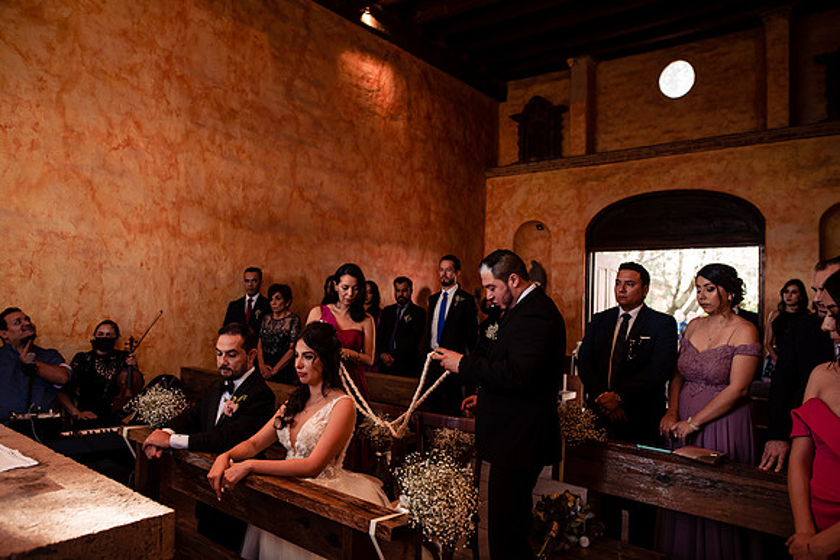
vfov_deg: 53.2
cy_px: 280
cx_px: 420
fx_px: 560
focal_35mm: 24
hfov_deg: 73.7
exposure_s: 1/125
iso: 1250
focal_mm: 24
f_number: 3.5
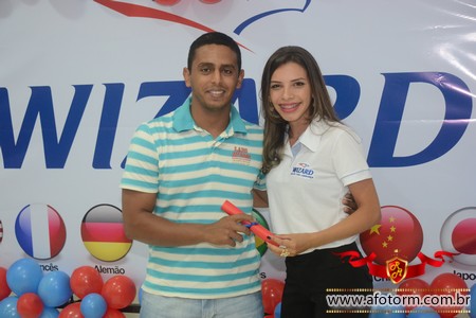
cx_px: 238
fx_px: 873
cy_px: 159
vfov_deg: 20.6
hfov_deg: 30.5
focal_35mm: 66
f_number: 4.5
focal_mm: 44
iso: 1600
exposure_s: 1/80
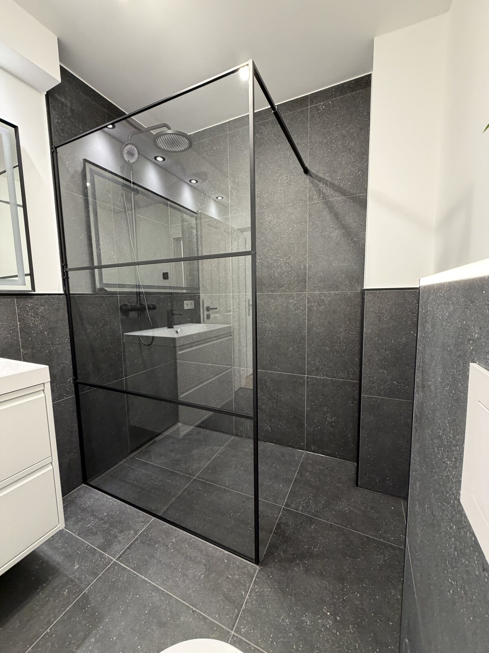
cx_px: 244
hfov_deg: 85.7
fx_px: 264
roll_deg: +0.8
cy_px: 326
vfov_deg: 102.1
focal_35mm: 14
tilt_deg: -6.4
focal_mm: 2.22
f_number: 2.2
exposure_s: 1/50
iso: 250
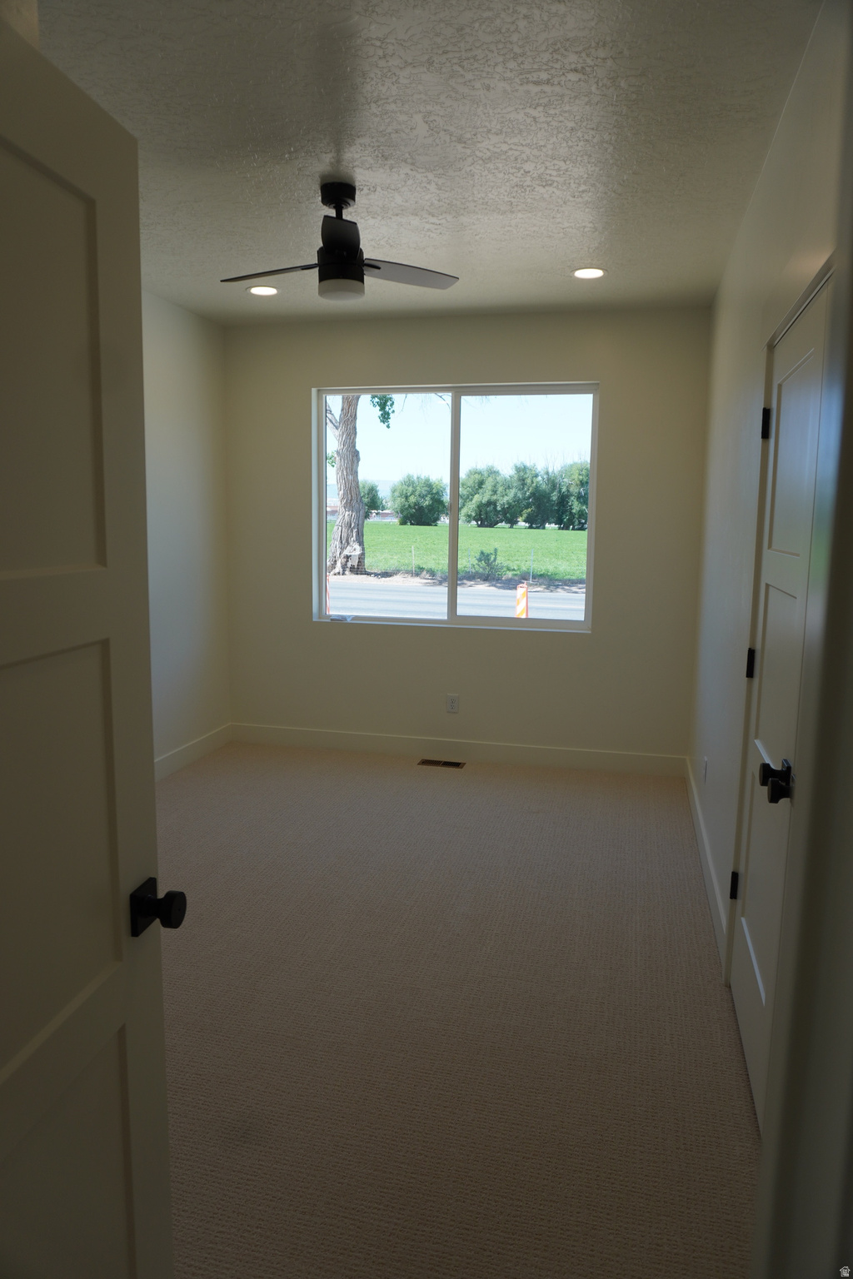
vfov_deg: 73.7
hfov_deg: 53.1
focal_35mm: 24
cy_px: 640
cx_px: 426
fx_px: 853
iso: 100
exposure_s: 1/200
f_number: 4.5
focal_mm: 16
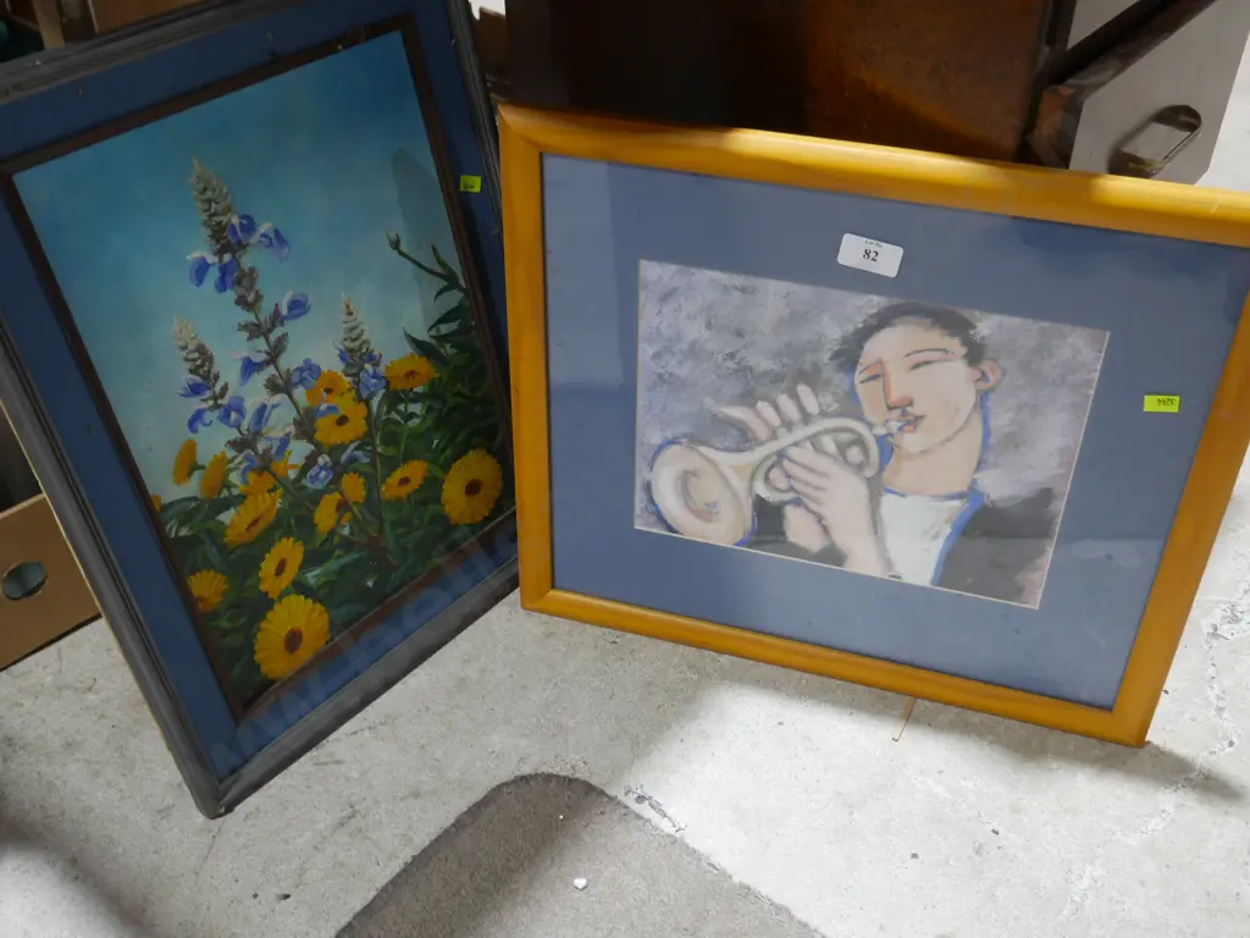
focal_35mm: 36
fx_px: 1300
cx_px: 625
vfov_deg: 39.7
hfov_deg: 51.4
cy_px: 469
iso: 640
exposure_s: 1/60
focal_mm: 18
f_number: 4
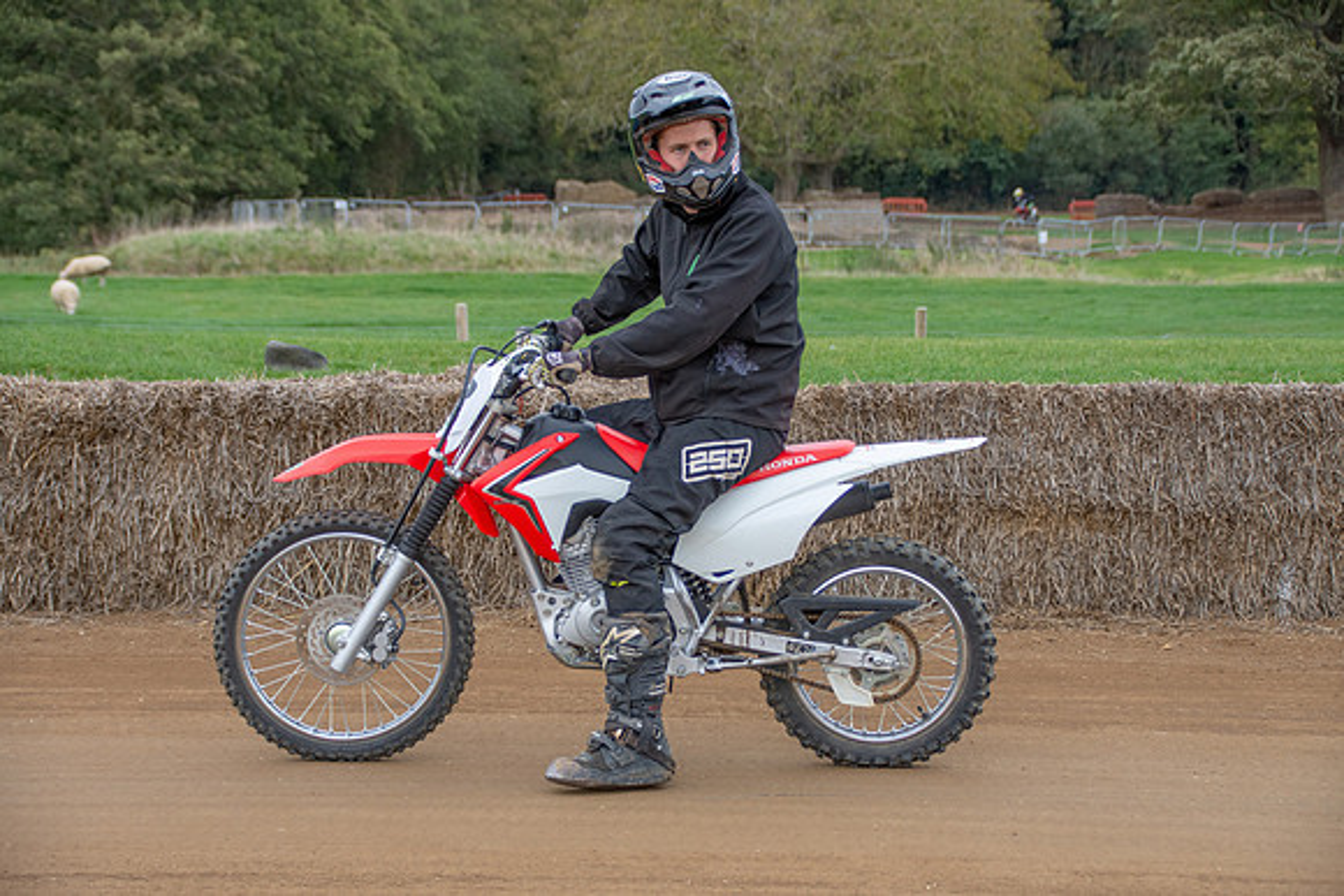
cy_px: 448
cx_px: 672
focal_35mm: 117
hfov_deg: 17.5
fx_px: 4369
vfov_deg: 11.7
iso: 400
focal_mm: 78
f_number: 6.3
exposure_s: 1/320
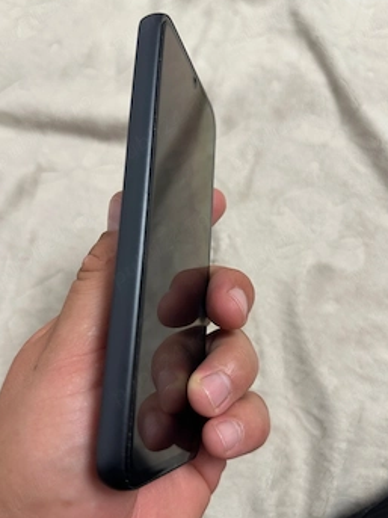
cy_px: 267
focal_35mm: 28
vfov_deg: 63.4
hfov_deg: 49.7
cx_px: 190
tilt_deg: -68.6
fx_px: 419
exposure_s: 1/50
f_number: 1.78
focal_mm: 6.86
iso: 125
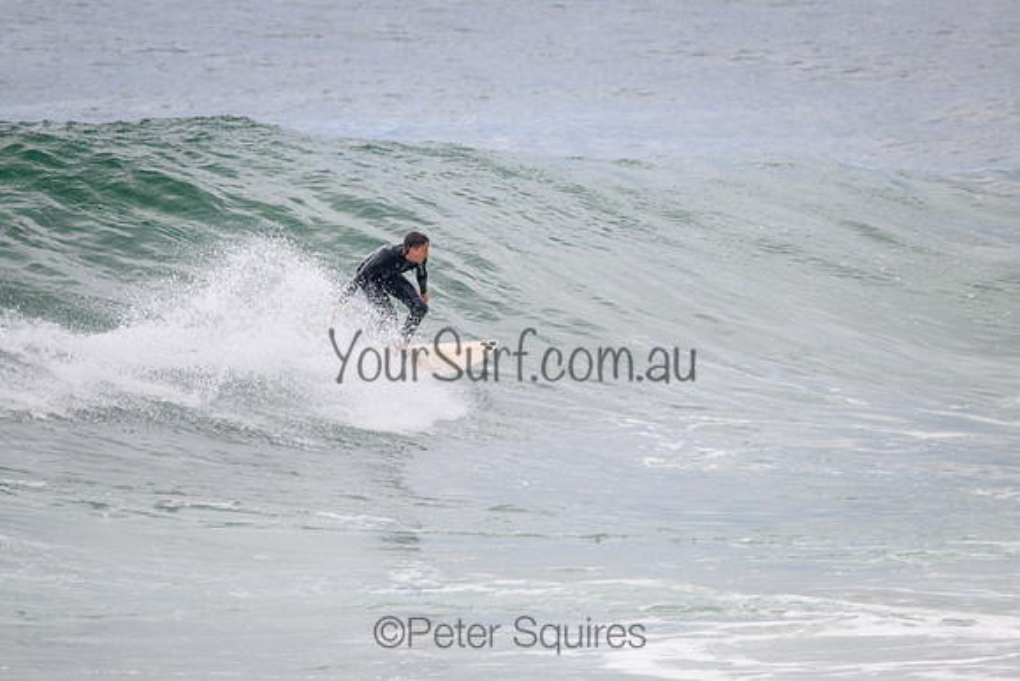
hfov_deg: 2.1
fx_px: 27691
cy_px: 296
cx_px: 458
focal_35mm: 977
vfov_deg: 1.4
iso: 1400
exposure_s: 1/2000
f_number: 11
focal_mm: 800
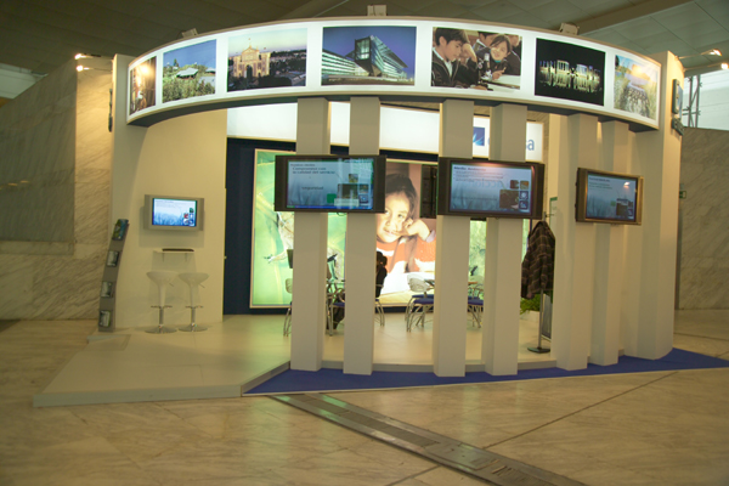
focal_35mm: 29
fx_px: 587
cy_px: 243
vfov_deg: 45.0
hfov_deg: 63.7
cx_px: 364
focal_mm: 29
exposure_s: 1/20
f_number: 6.7
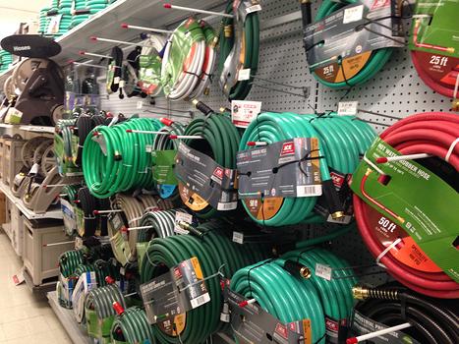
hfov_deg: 55.4
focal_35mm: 33
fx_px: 437
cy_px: 172
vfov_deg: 42.9
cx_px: 230
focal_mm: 4.12
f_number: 2.4
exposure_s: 1/20
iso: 125
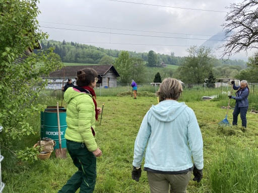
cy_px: 96
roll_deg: -0.2
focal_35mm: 28
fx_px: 209
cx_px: 129
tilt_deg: -2.6
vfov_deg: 49.7
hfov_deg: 63.4
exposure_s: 1/318
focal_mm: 3.99
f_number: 1.8
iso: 20
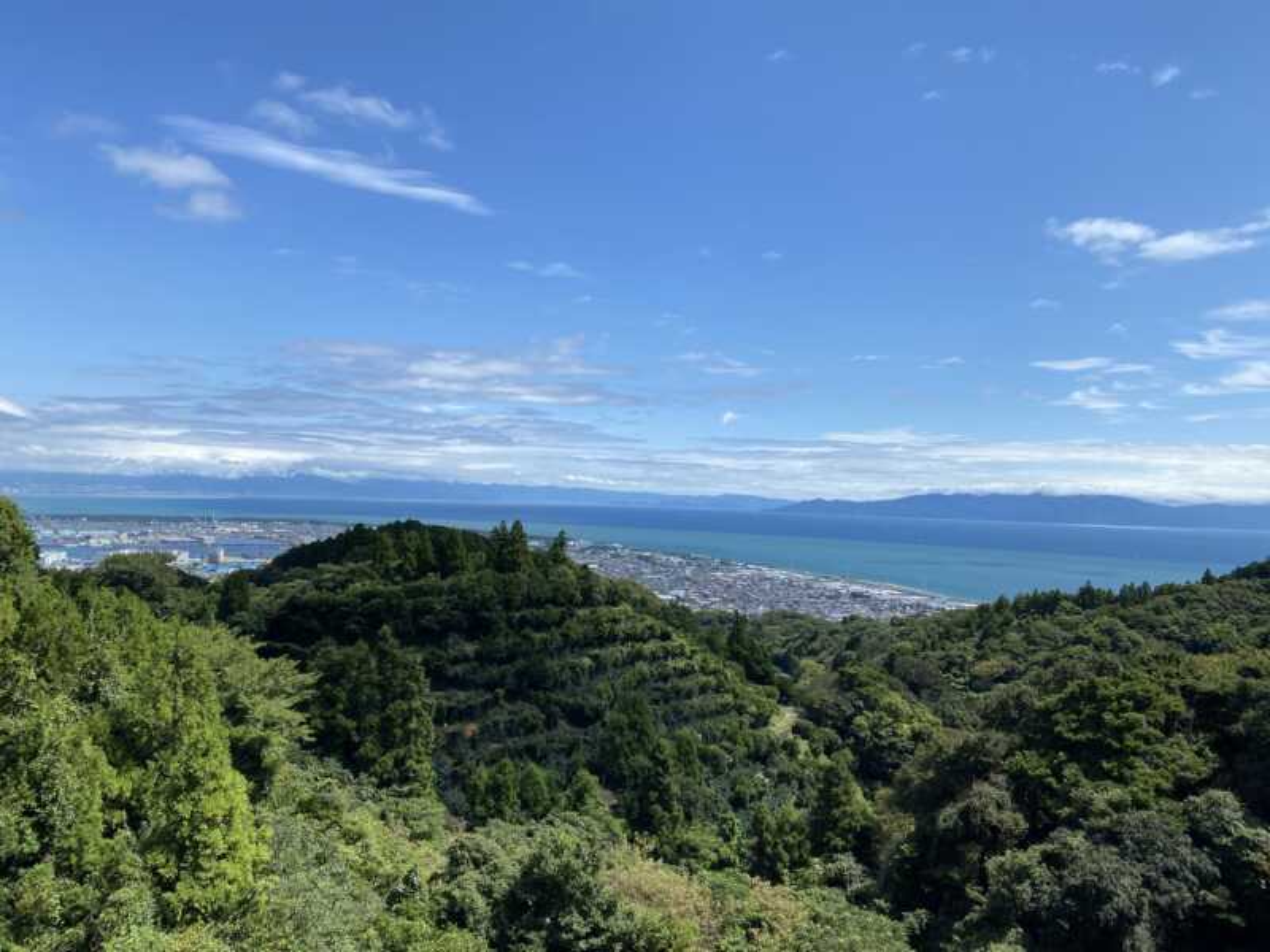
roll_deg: -1.1
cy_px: 476
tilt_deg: +1.3
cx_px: 635
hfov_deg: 67.3
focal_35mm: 26
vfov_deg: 53.1
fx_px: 954
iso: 32
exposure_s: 1/3497
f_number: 1.8
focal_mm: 4.25
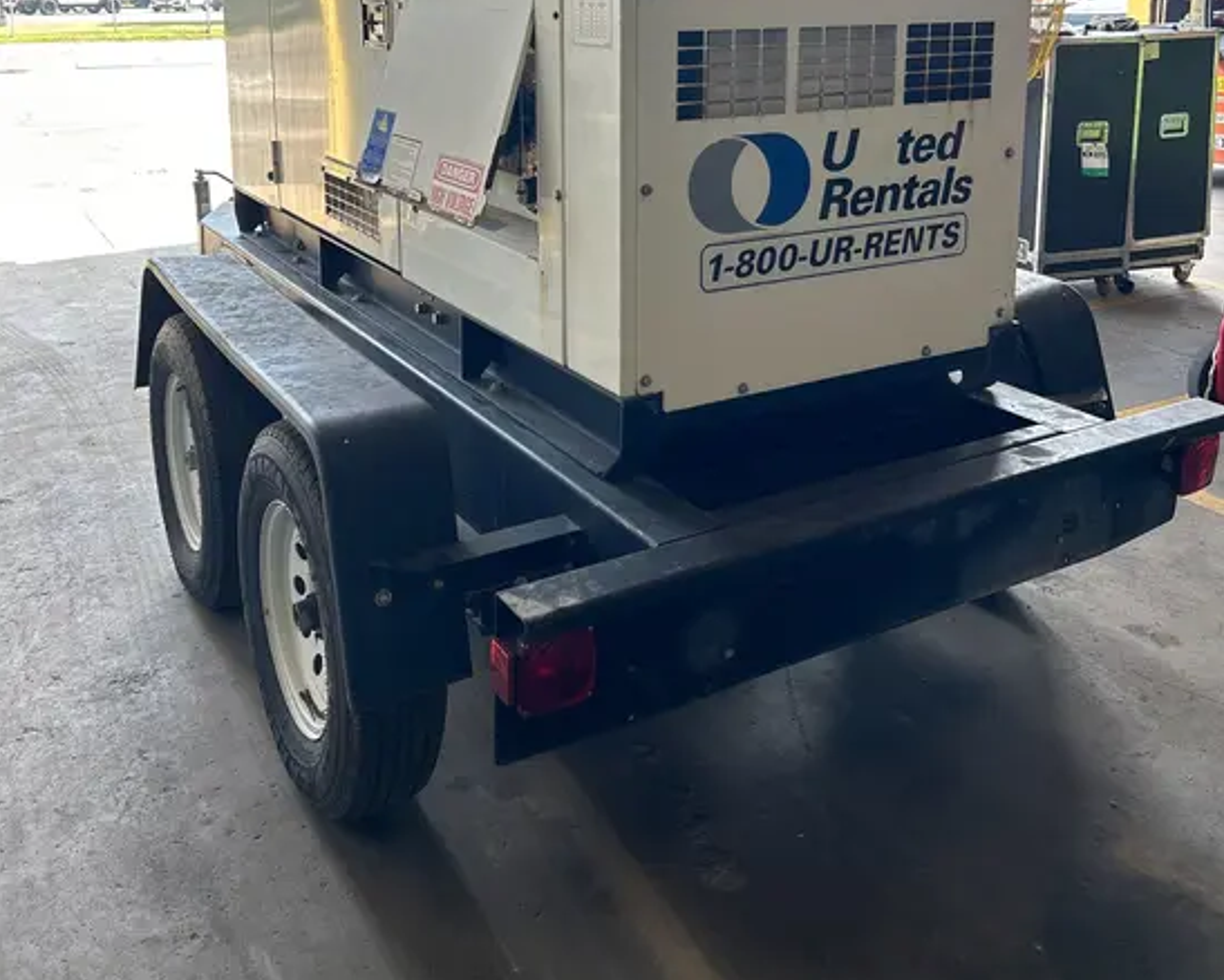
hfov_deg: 52.8
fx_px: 1232
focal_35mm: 34
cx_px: 613
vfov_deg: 41.3
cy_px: 182
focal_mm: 5.7
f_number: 1.5
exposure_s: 1/152
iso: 40
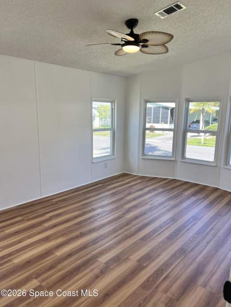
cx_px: 116
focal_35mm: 26
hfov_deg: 53.1
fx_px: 231
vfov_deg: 67.3
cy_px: 154
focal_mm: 5.7
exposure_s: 1/249
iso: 40
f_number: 1.5
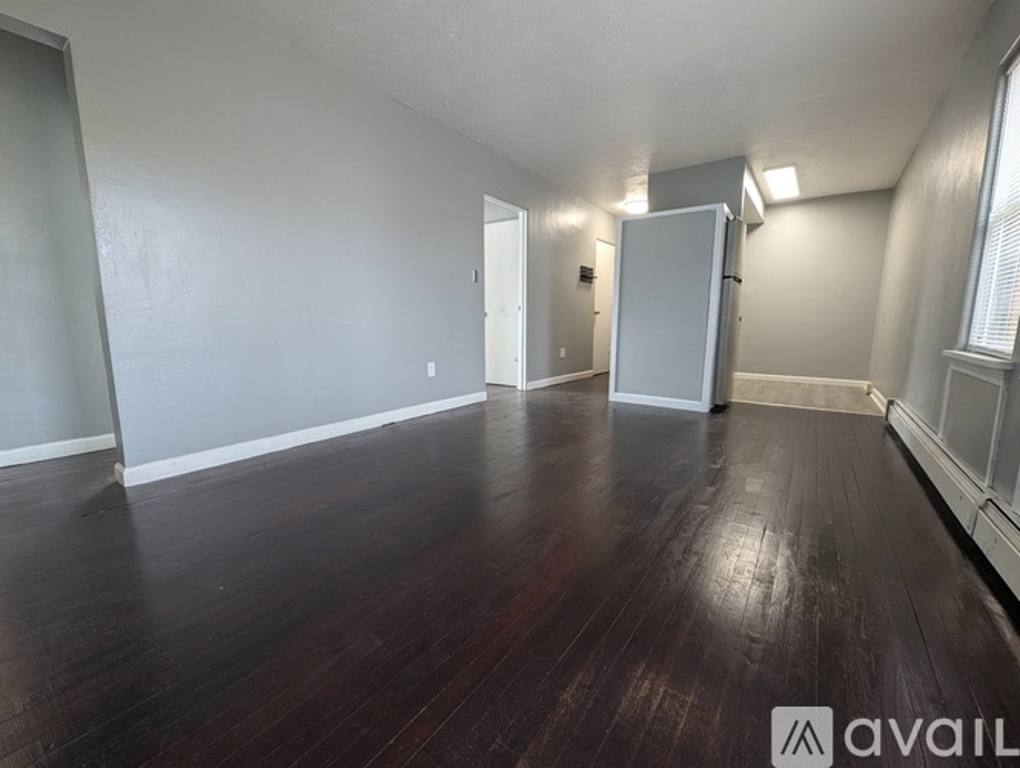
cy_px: 384
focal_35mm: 13
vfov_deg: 90.1
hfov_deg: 106.1
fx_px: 384
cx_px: 510
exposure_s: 1/24
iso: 77
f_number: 2.2
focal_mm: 1.95
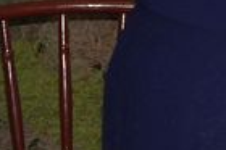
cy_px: -251
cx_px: 605
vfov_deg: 2.7
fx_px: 3135
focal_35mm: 500
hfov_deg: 4.0
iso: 500
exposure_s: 1/60
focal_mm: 55
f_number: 4.5
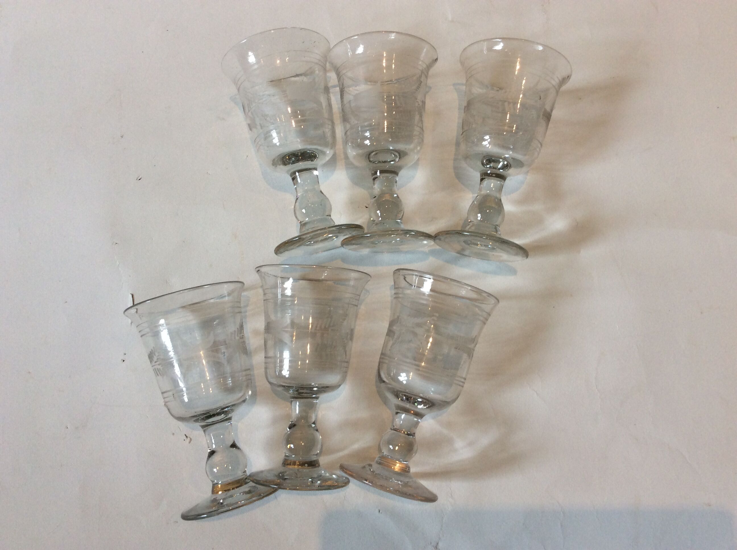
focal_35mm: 32
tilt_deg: -80.7
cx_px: 368
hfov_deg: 56.9
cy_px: 275
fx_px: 680
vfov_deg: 44.1
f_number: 2.4
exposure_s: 1/50
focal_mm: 3.3
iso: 50
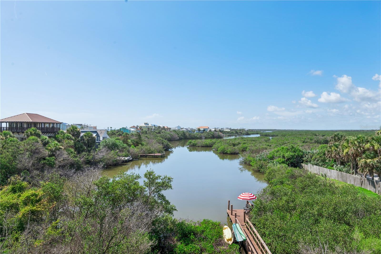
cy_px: 127
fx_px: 275
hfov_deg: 69.4
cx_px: 190
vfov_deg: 49.5
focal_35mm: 26
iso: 100
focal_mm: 26
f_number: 18
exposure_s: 1/60
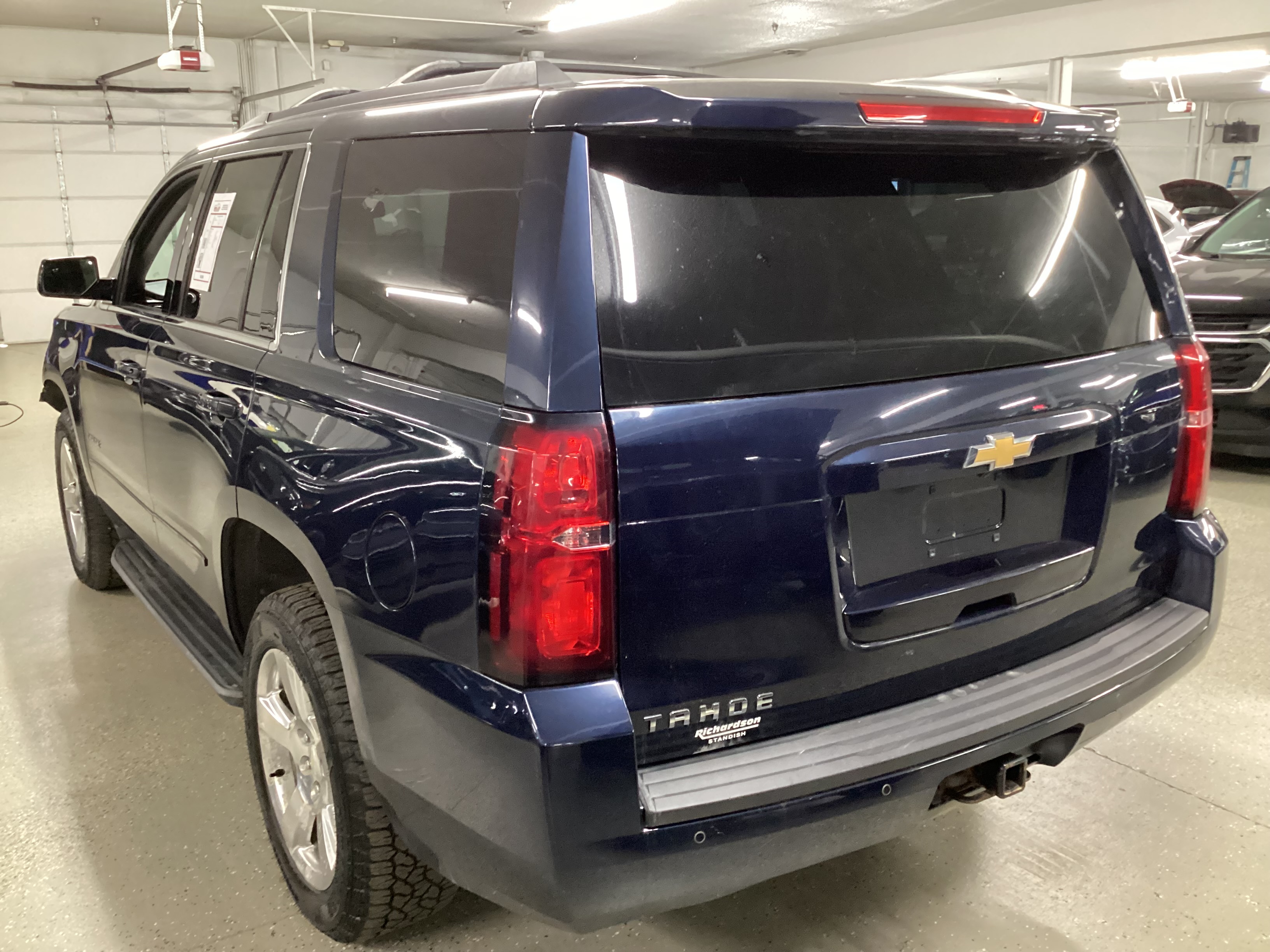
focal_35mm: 31
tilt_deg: -14.5
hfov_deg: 58.4
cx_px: 635
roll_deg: +0.2
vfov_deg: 45.4
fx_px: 1137
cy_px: 476
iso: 500
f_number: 2.4
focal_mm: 3.3
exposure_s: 1/30
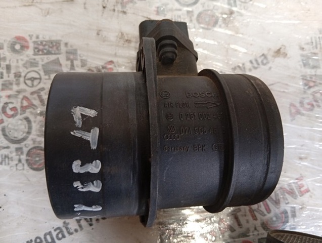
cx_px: 161
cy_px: 122
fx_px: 242
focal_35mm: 26
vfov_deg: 53.2
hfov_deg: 67.2
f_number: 1.8
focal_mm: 3.96
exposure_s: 1/33.3
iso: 504
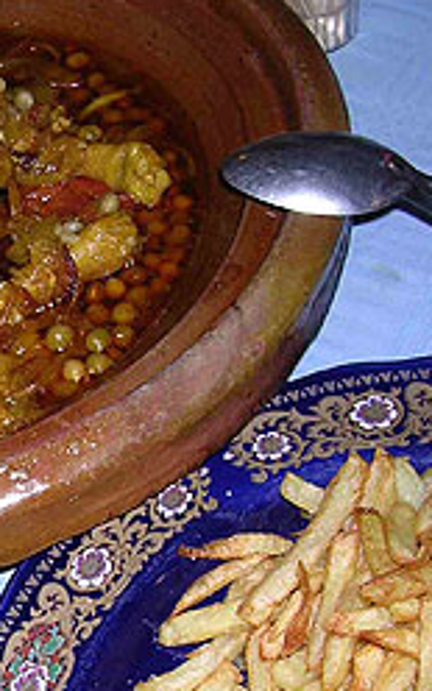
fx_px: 1375
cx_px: -162
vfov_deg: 28.0
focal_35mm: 73
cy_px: 463
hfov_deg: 16.6
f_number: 2.8
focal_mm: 5.8
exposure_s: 1/60.1
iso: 100
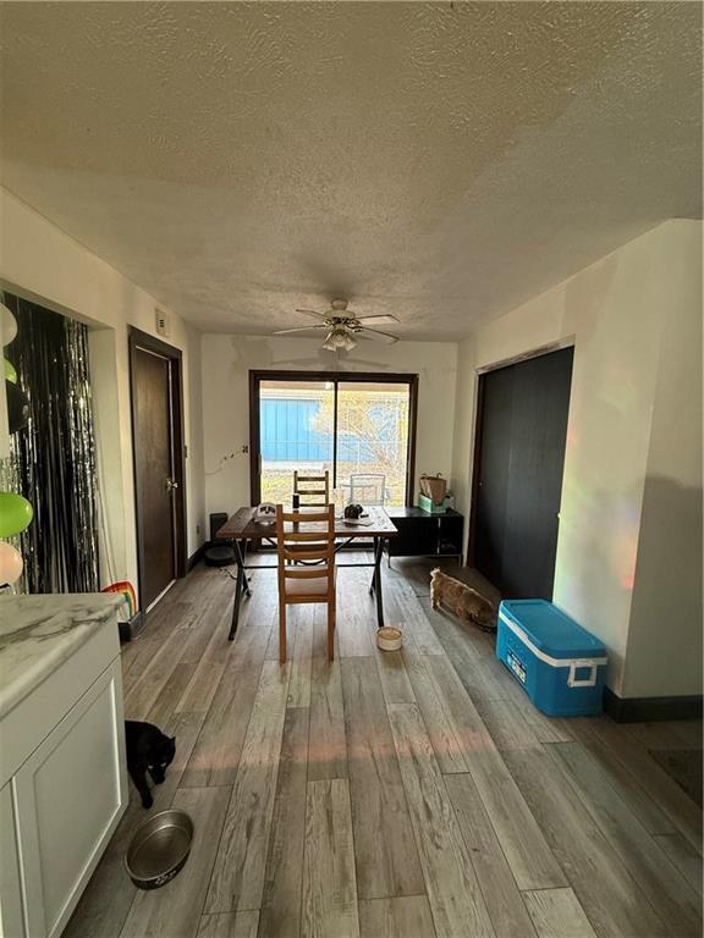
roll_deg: -0.9
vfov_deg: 102.1
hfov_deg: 85.7
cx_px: 352
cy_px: 469
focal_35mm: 14
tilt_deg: -6.2
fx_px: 380
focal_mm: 2.22
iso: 200
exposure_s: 1/60
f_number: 2.2
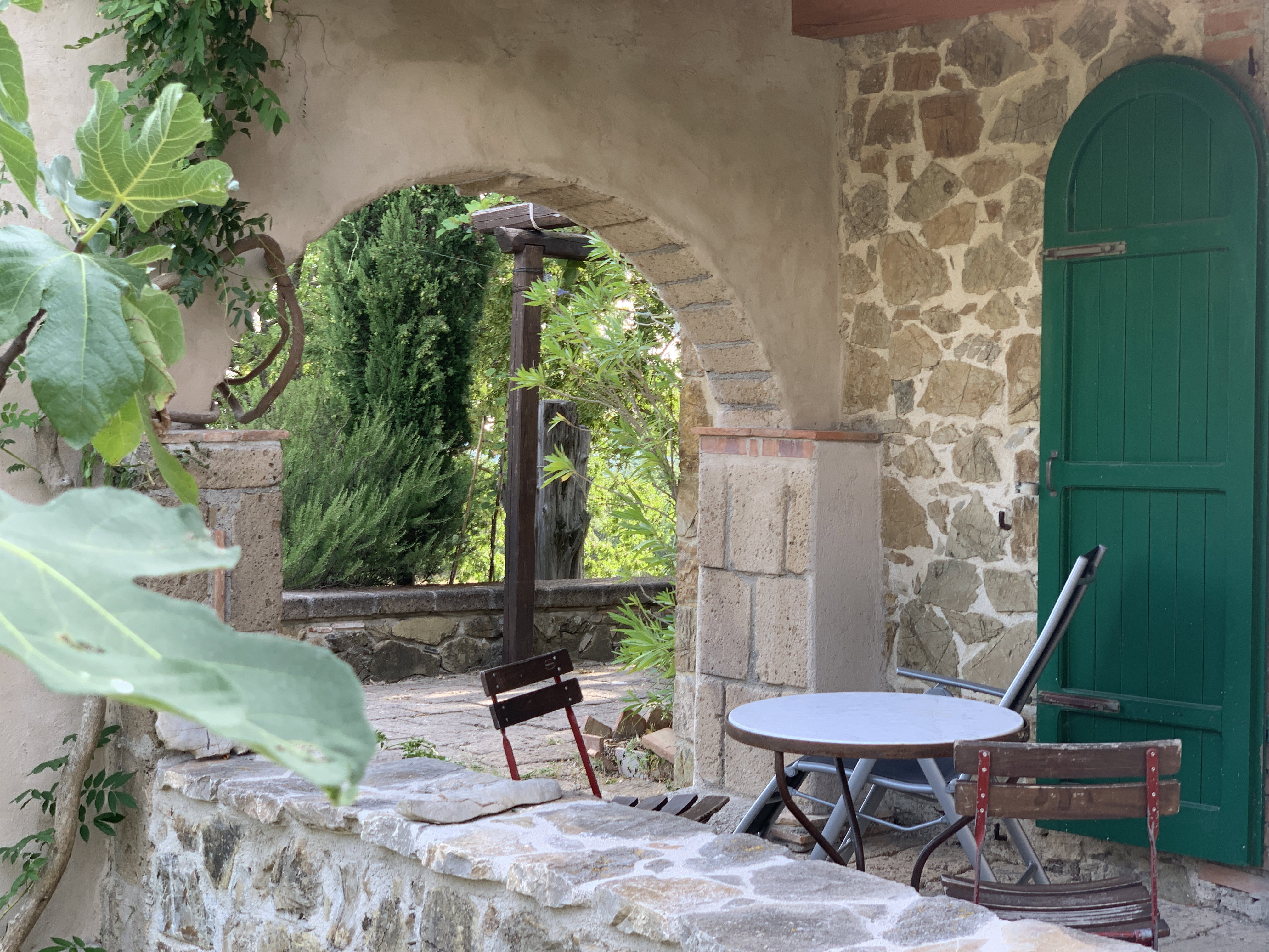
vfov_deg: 28.0
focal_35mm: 52
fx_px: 1906
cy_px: 476
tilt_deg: -1.3
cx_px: 634
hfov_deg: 36.8
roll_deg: -2.0
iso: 16
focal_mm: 6
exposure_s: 1/59
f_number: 2.4
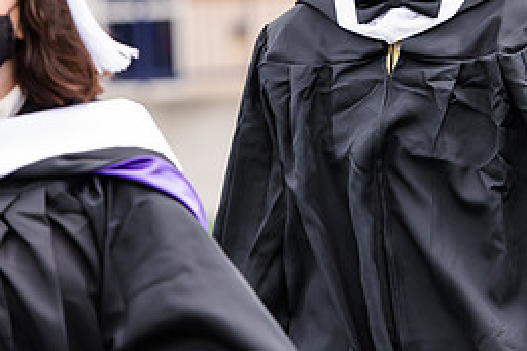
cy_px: 17
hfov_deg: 5.4
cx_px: 396
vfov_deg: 3.6
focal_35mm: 378
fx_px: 5533
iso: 400
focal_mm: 170
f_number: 5
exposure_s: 1/500
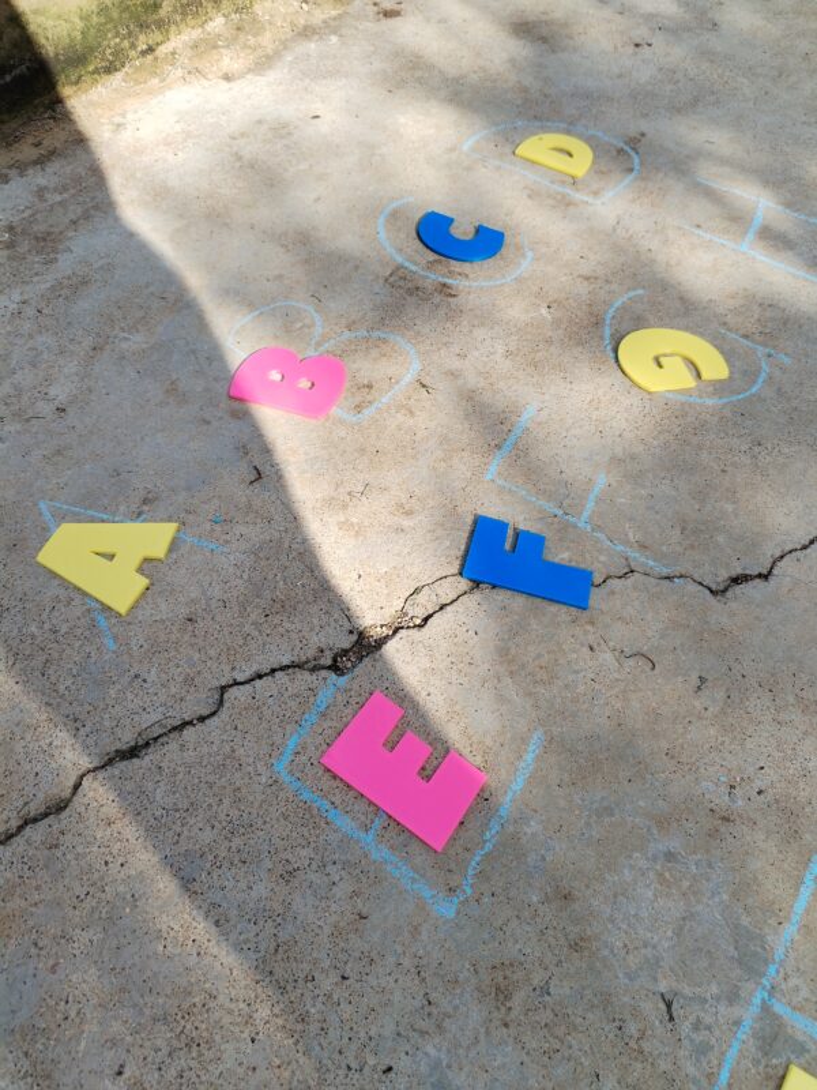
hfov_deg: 53.1
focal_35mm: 26
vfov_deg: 67.3
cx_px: 408
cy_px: 545
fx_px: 818
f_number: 1.8
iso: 100
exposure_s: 1/594
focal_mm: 4.75
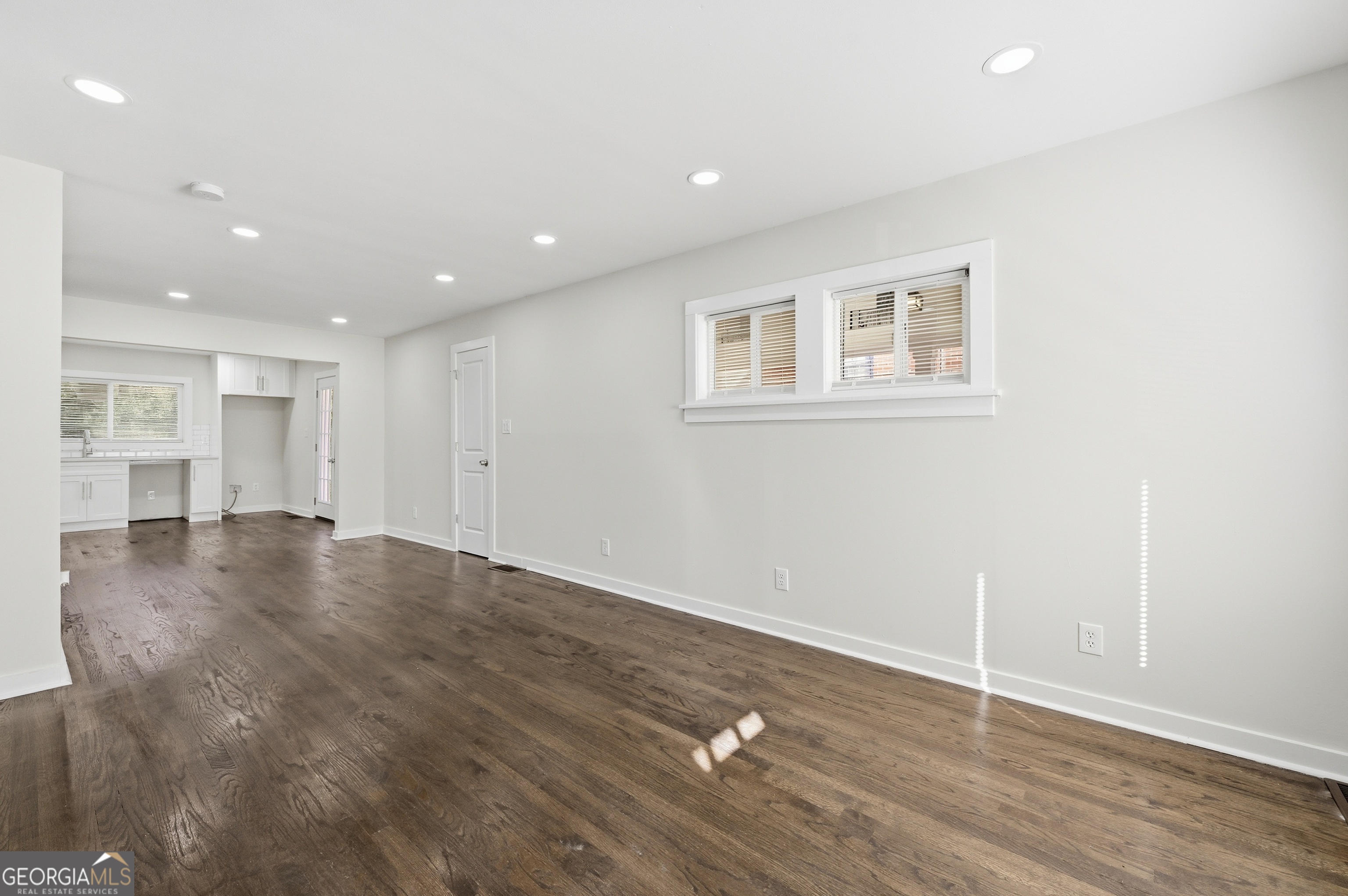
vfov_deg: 81.1
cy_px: 448
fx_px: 524
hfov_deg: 104.3
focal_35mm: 14
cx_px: 674
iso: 400
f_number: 8
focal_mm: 14
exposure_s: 1/400
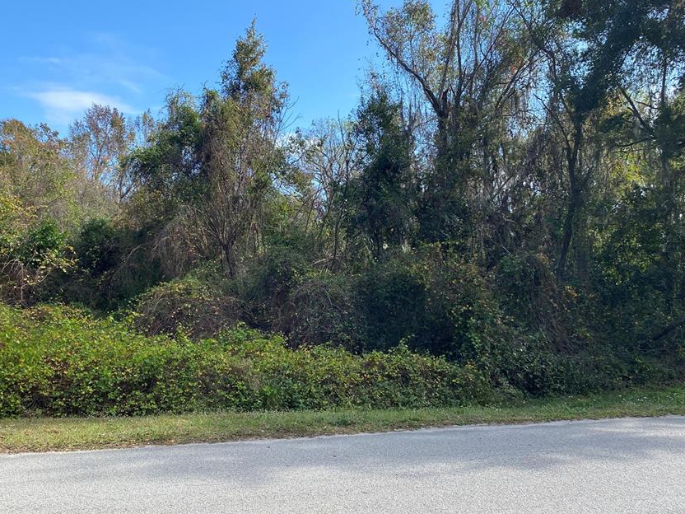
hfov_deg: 56.8
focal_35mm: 32
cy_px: 259
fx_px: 633
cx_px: 331
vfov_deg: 44.2
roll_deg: +0.6
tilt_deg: +0.7
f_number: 1.8
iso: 32
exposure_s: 1/1447
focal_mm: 4.25
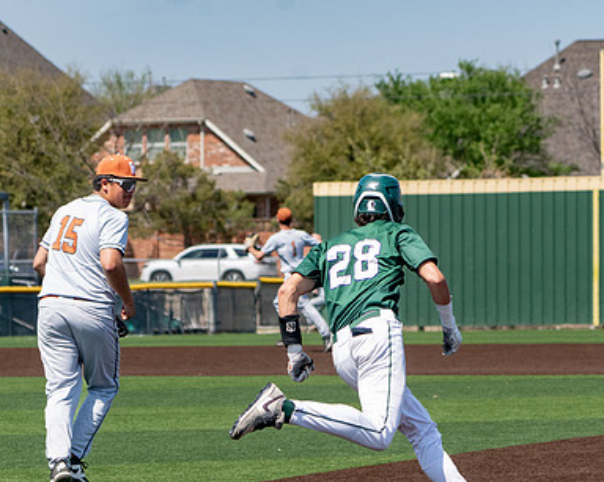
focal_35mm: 252
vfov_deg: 6.1
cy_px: 331
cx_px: 289
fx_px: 4504
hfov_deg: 7.7
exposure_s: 1/2500
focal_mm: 140
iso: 800
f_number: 6.3
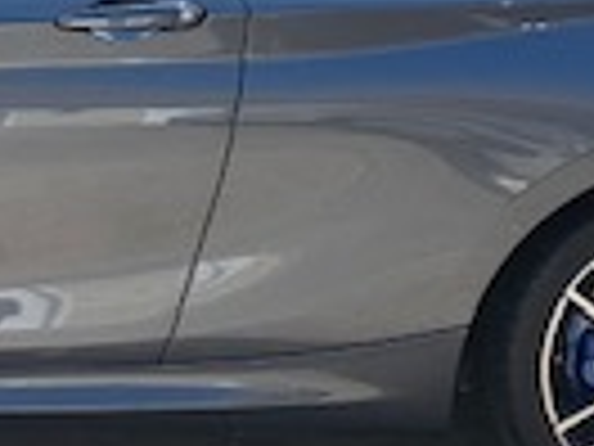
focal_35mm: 126
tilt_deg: -10.8
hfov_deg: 15.2
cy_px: 131
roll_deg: +0.0
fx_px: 2162
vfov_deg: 11.7
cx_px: -81
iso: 25
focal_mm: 4.25
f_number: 1.8
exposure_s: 1/1220
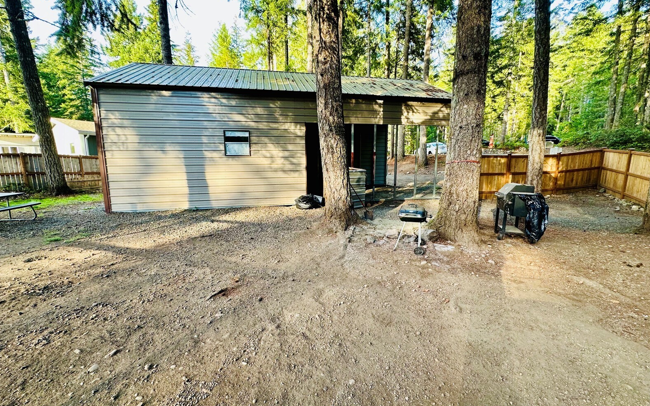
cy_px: 202
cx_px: 323
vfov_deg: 74.8
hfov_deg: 101.5
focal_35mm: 15
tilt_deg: -8.2
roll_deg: +0.3
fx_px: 266
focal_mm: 2.22
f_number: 2.2
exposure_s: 1/99
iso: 80
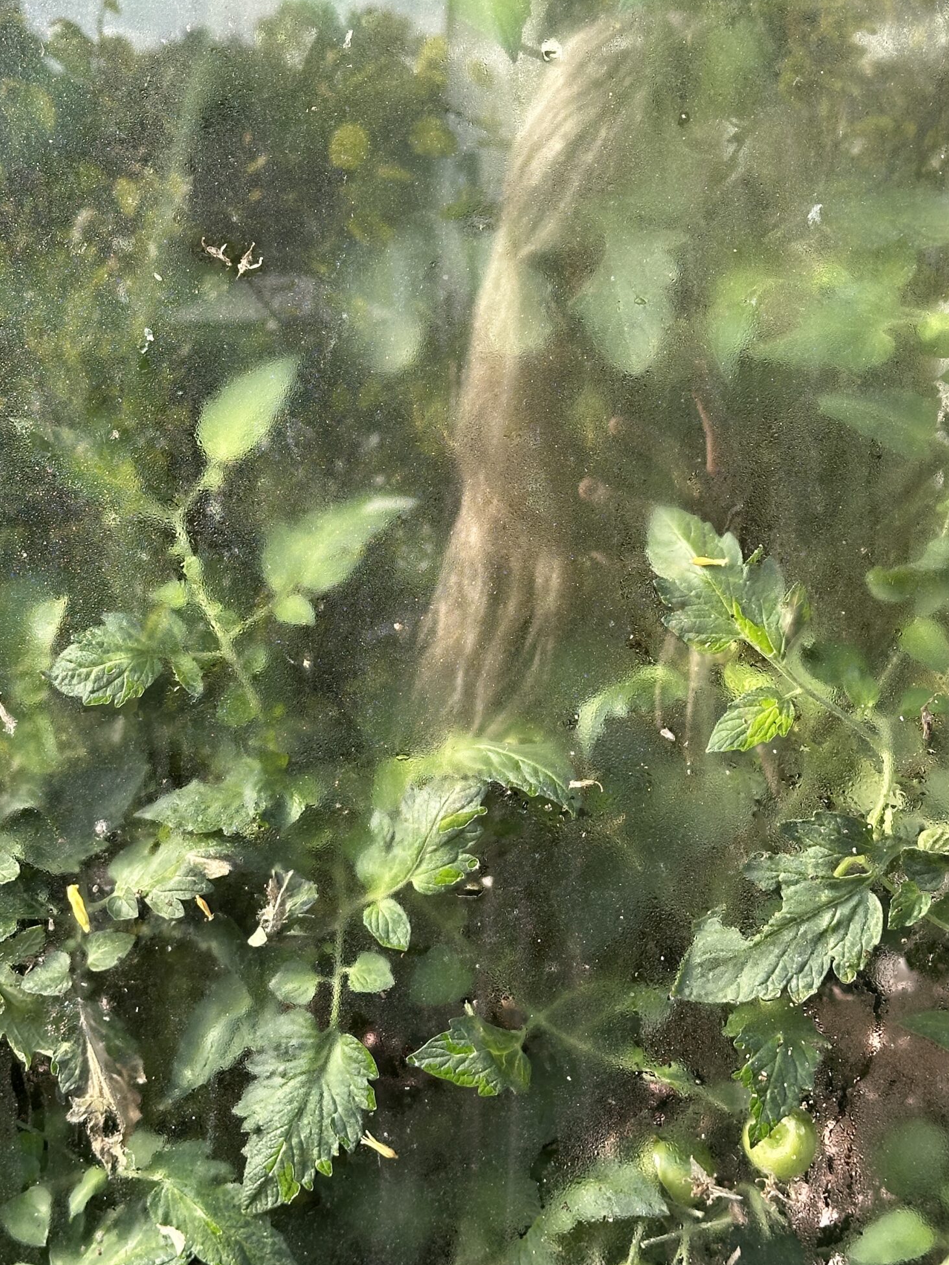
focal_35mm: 63
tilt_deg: -6.1
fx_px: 2302
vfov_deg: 30.7
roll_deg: +0.1
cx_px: 477
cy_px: 628
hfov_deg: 23.3
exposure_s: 1/584
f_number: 1.78
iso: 64
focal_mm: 6.86
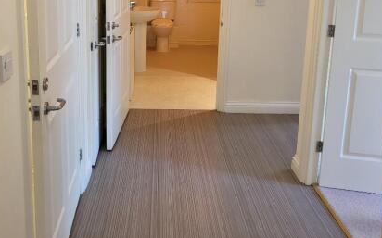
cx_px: 176
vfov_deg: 32.0
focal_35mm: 39
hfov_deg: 50.4
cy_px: 52
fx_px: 406
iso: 320
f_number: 1.8
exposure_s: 1/50
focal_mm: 4.25
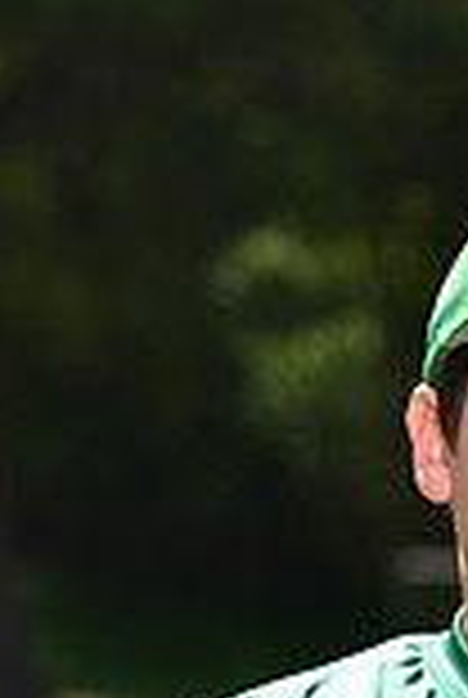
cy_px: 869
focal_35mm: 448
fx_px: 8697
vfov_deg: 4.6
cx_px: 574
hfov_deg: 3.1
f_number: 5.6
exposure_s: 1/250
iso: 100
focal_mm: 120
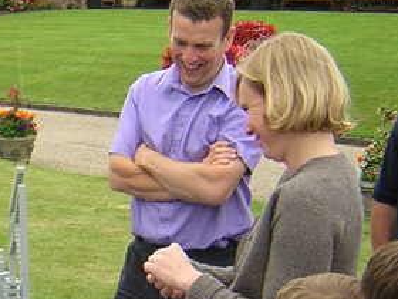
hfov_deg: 18.4
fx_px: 1184
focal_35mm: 103
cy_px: 215
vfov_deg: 14.3
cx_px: -36
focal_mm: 4.7
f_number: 2.6
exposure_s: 1/155
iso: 100
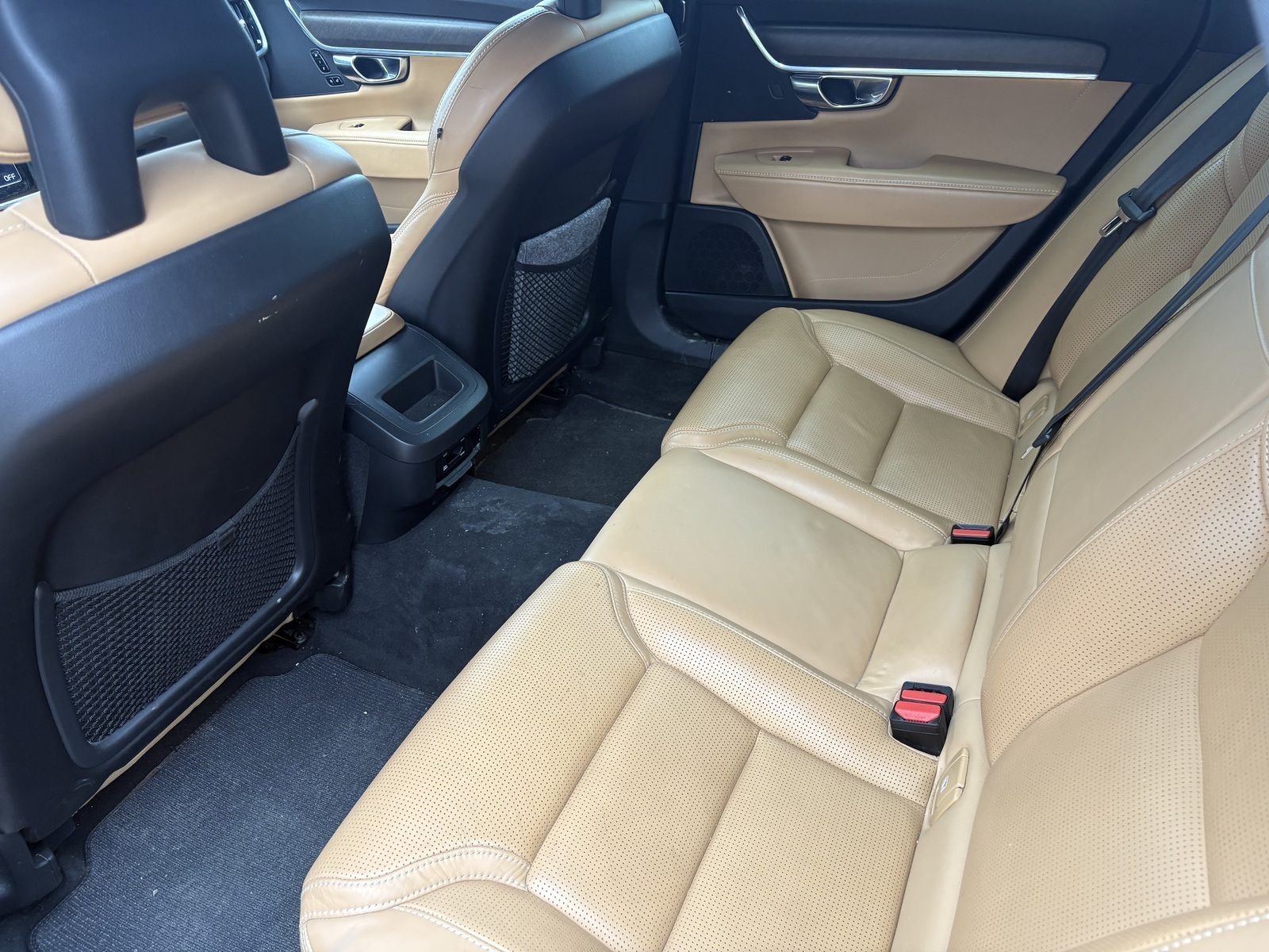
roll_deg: -0.1
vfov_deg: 53.1
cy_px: 476
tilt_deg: -33.0
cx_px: 634
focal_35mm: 26
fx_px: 953
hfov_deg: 67.3
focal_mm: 5.96
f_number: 1.6
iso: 125
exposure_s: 1/75
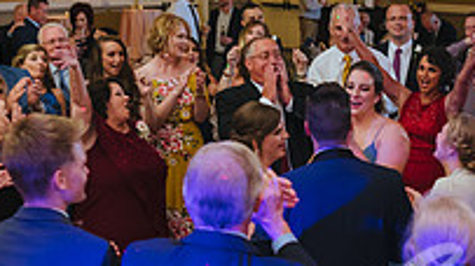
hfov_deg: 26.0
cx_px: 328
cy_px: 111
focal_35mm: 81
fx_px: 1020
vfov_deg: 14.9
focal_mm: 27
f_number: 2.8
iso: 1250
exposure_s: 1/80
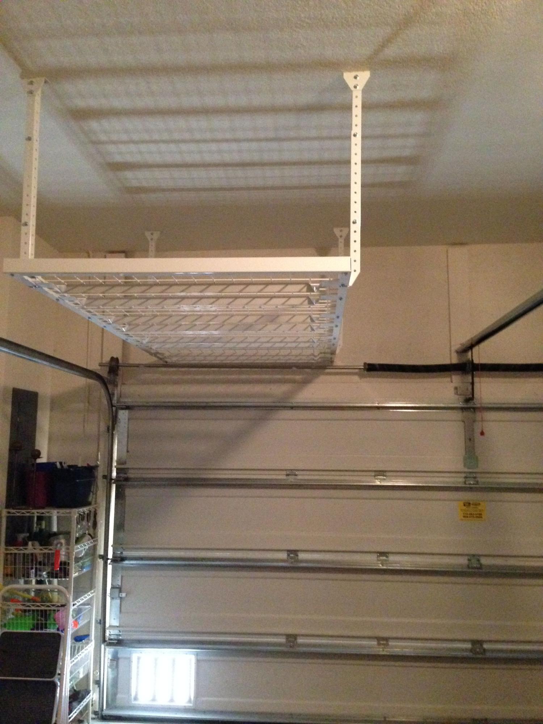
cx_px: 272
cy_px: 362
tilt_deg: +8.2
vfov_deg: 55.4
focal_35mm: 33
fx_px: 690
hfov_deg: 42.9
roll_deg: +0.0
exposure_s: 1/15
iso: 800
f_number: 2.4
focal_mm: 4.12
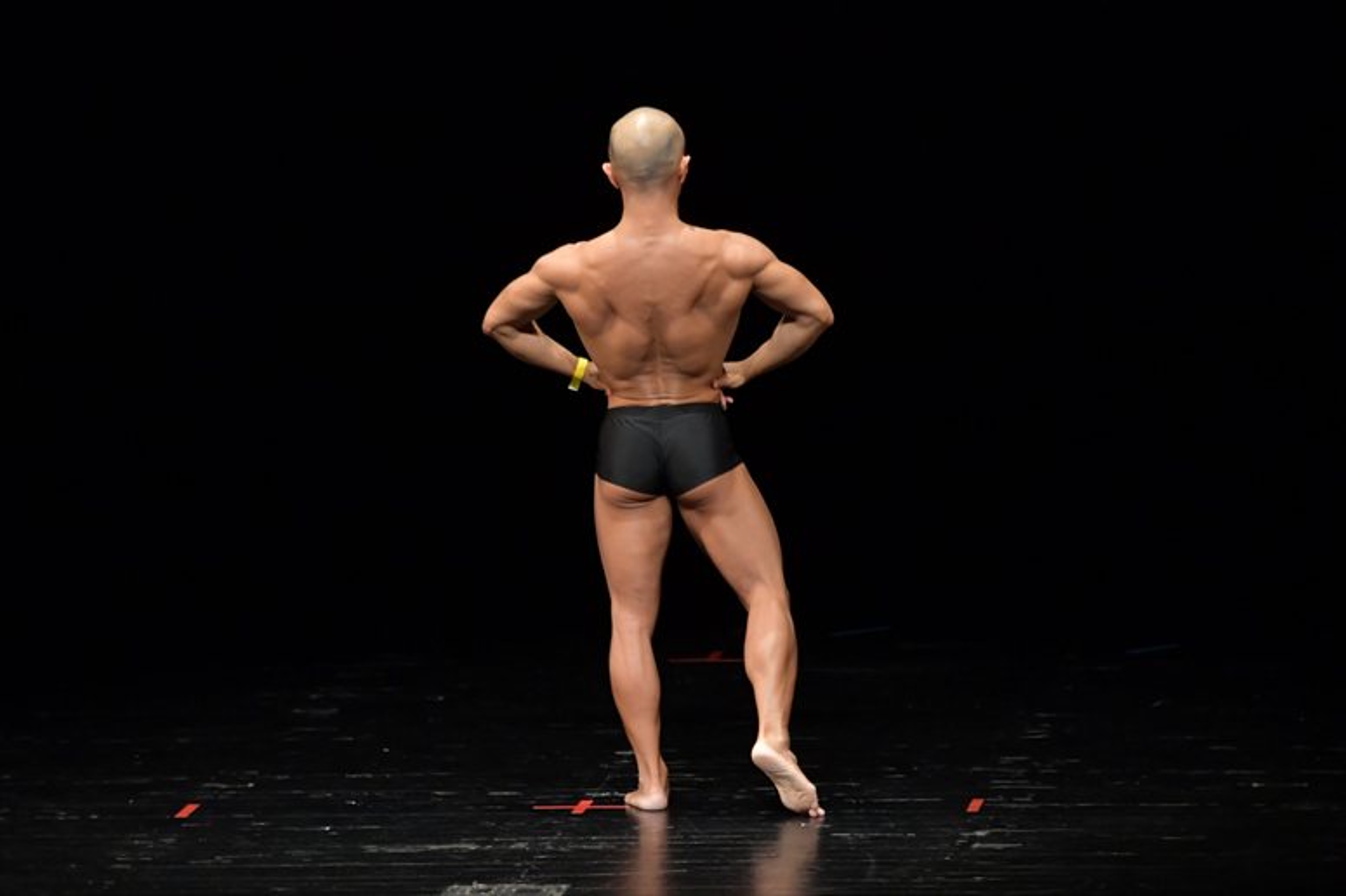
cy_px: 448
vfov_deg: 4.8
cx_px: 673
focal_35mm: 285
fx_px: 10651
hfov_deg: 7.2
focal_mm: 190
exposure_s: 1/400
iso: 3200
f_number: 5.6
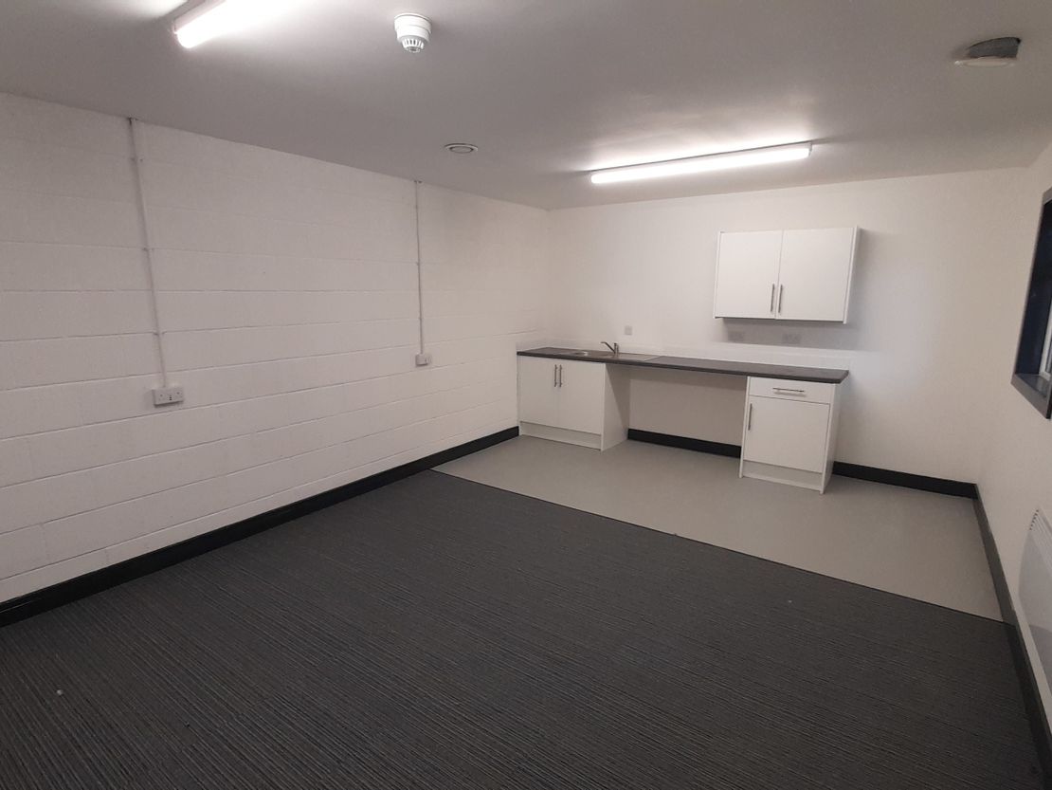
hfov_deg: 106.2
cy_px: 395
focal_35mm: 13
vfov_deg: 89.9
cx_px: 526
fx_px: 395
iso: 64
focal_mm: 1.42
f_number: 2.2
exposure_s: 1/50
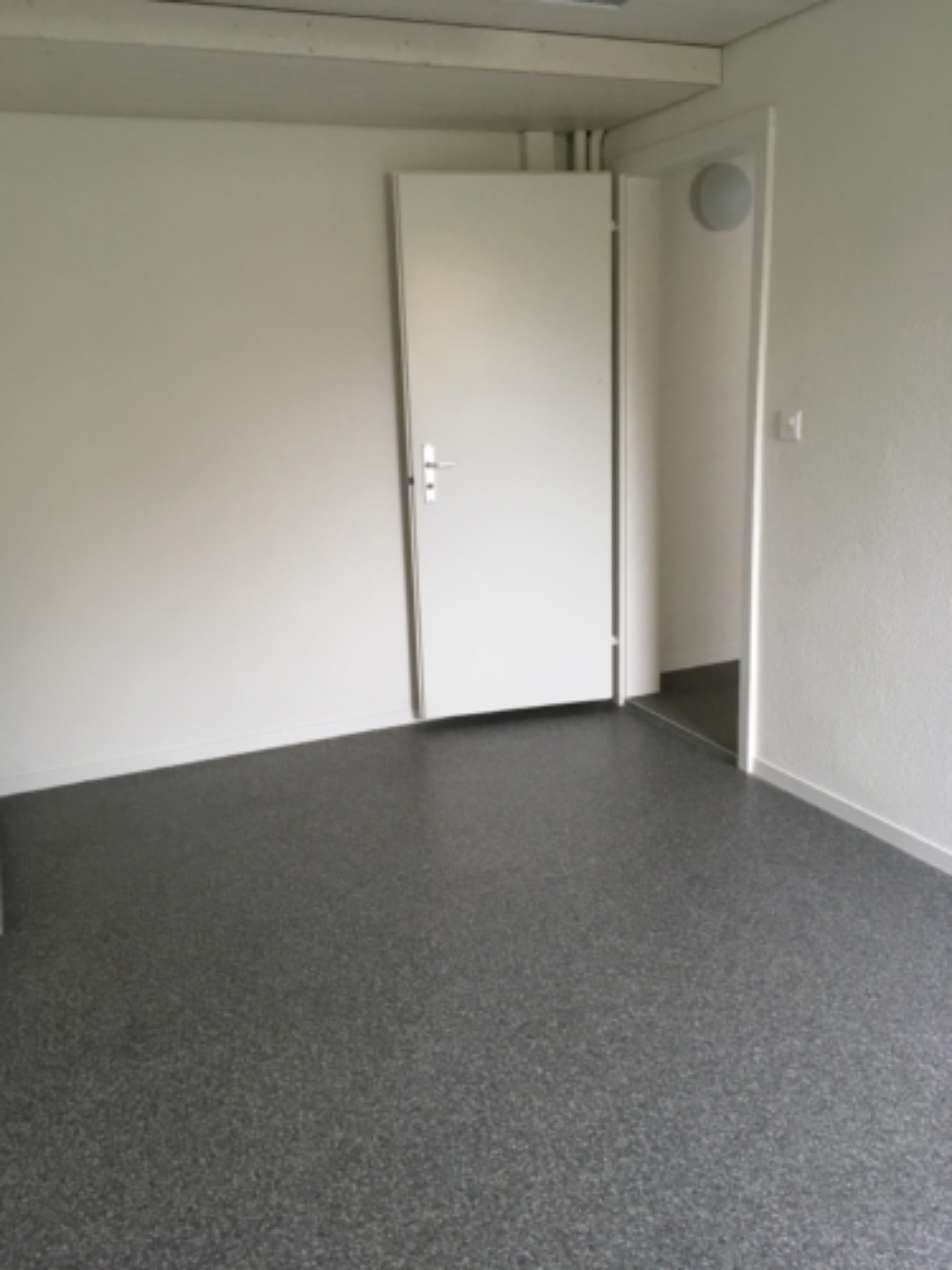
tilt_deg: -14.9
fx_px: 1063
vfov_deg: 61.7
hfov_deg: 48.2
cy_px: 635
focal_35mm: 29
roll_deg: +2.4
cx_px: 476
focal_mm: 4.15
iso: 80
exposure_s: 1/33
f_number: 2.2
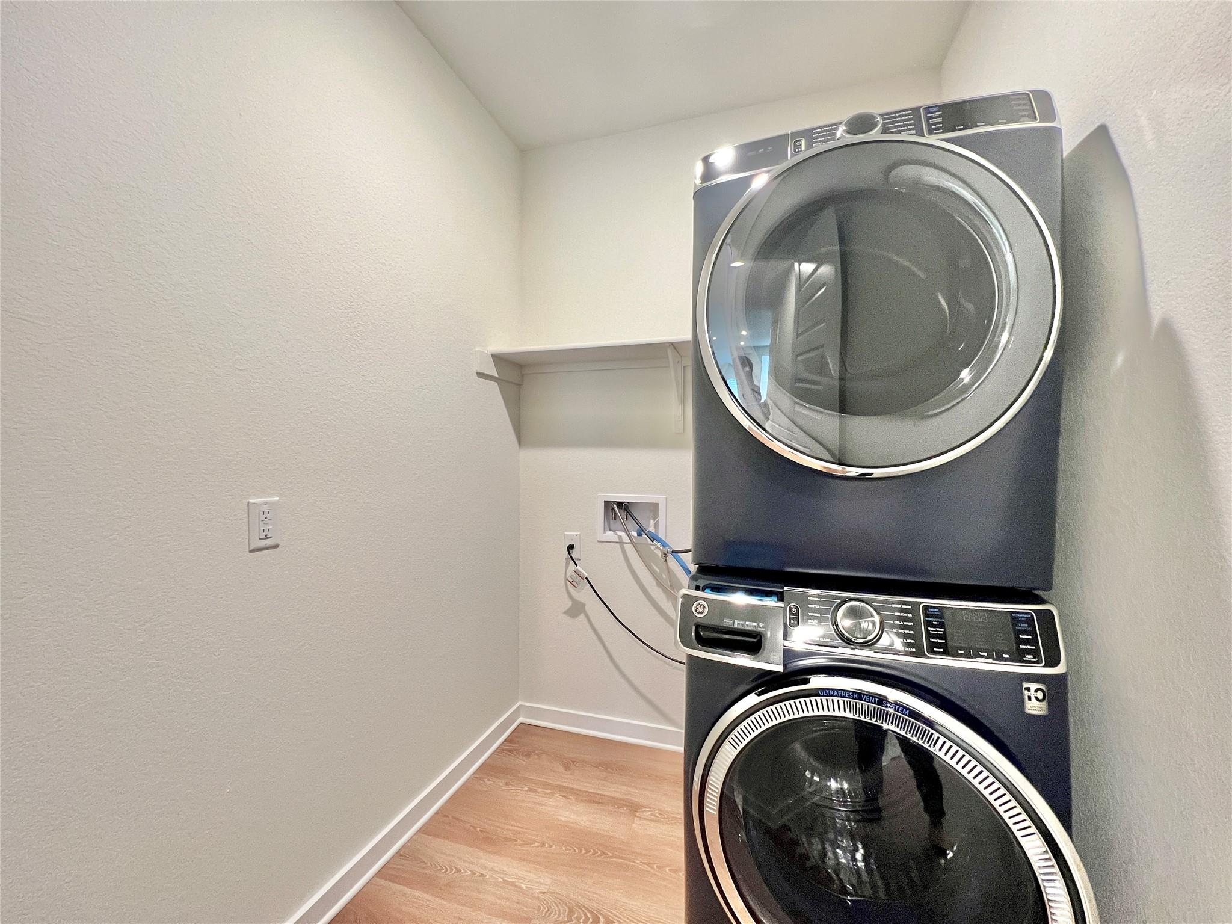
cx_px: 616
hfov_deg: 106.2
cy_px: 462
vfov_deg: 89.9
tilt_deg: -0.3
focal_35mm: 13
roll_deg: -0.3
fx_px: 463
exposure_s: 1/60
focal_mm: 1.57
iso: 320
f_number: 1.8
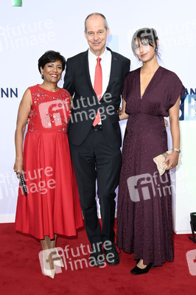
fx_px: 311
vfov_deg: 50.7
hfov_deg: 35.0
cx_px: 98
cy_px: 148
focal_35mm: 38
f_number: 6.3
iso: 400
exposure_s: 1/250
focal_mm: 38
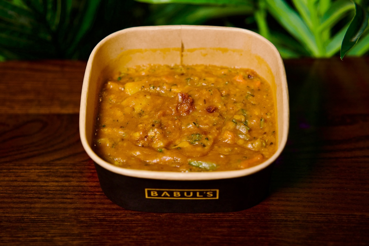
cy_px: 123
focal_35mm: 76
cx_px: 184
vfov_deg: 18.0
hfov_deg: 26.6
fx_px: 779
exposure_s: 1/250
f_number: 4
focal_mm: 76
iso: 2000
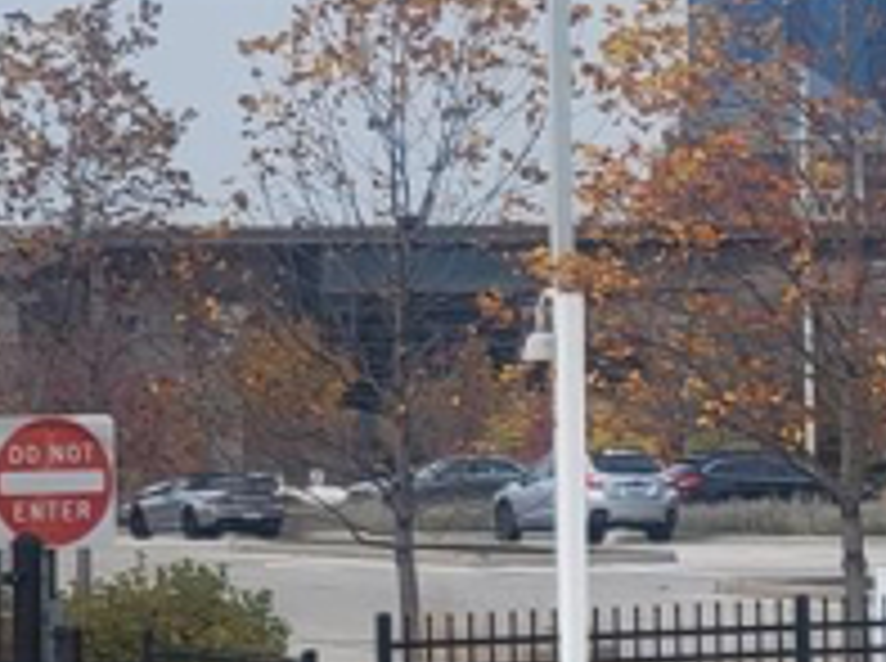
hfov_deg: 18.9
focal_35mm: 95
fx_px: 2427
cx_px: 1203
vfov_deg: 15.5
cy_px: 239
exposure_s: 1/538
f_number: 2
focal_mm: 5.9
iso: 25
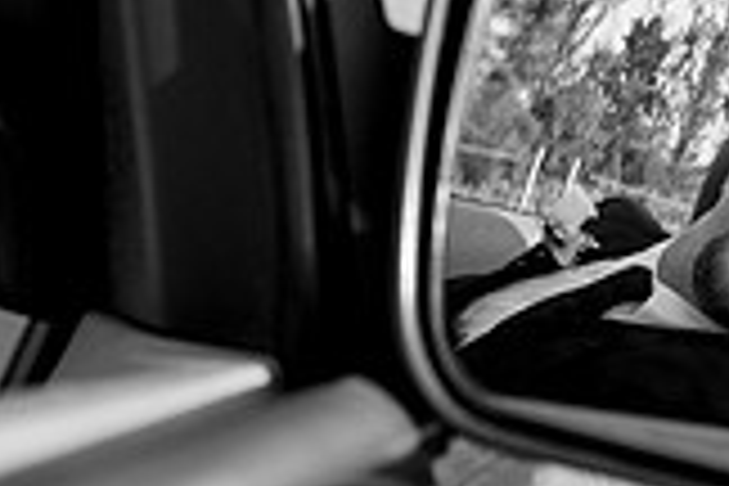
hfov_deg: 8.2
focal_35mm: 250
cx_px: 292
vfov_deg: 5.5
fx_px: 5062
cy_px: 34
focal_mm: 70
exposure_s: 1/800
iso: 250
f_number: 4.5
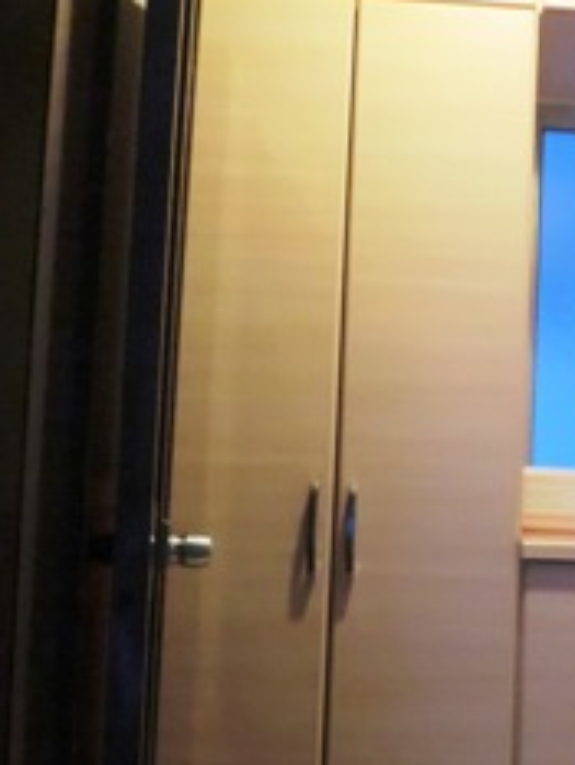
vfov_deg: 38.0
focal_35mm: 50
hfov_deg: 27.8
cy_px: 470
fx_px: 1106
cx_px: 545
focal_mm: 4.7
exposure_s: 1/40
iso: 800
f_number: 2.8
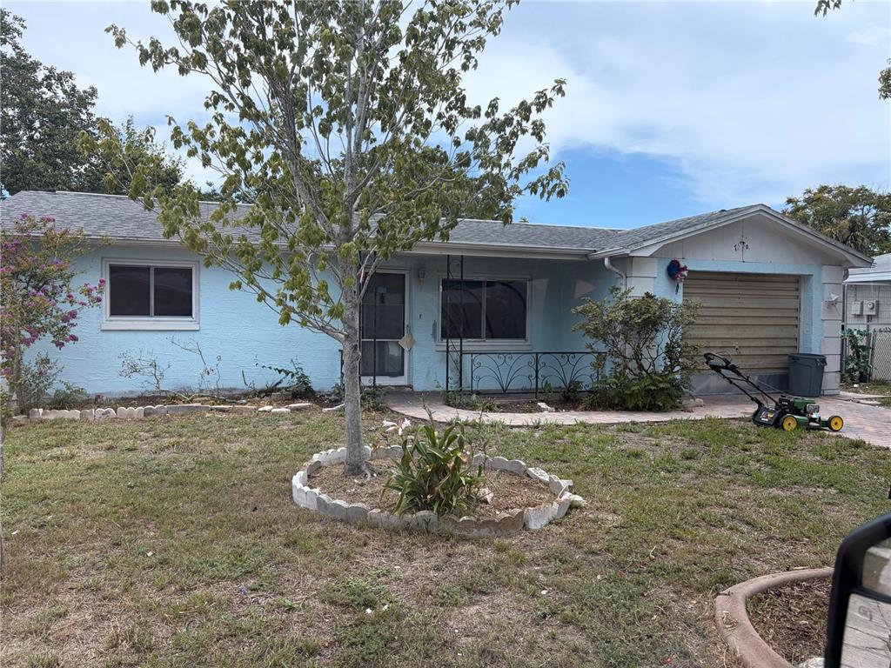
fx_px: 669
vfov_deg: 53.1
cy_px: 334
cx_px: 446
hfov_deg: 67.3
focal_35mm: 26
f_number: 1.6
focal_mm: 5.96
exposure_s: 1/430
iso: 50
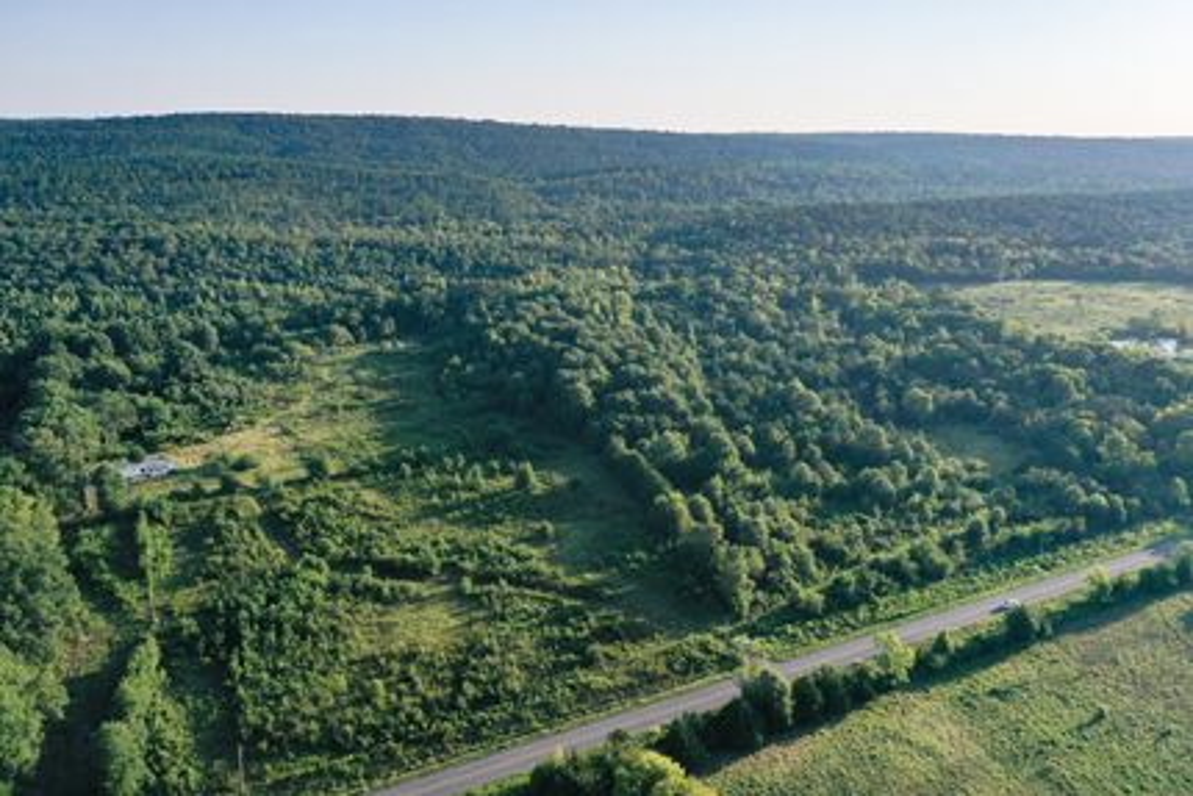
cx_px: 596
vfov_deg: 46.4
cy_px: 398
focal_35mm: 28
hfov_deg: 65.5
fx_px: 928
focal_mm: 10.26
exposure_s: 1/640
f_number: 6.3
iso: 100
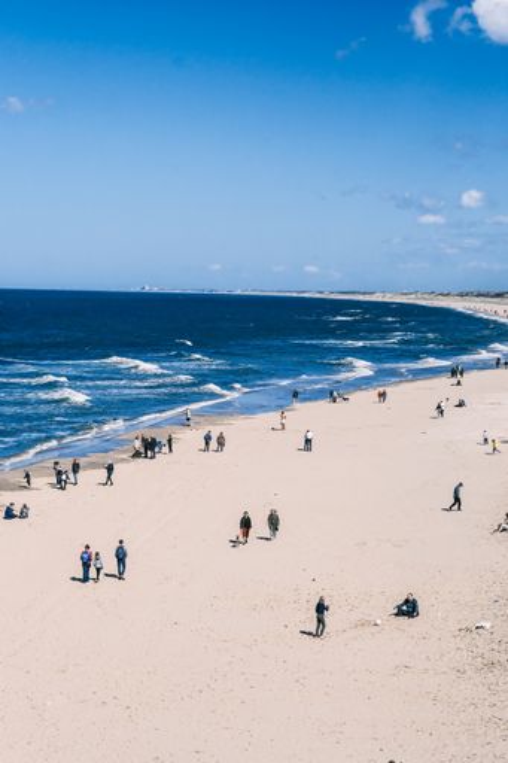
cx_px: 254
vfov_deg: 24.2
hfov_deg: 16.3
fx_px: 1779
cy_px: 382
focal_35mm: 84
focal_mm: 56
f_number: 9
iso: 500
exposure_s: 1/1600
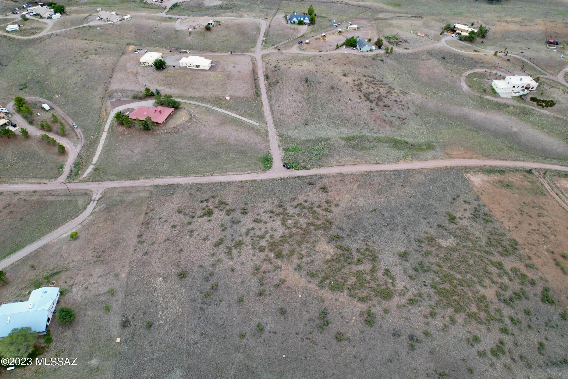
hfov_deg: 78.6
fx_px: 347
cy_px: 190
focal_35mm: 22
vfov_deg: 57.2
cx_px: 284
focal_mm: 8.38
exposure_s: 1/500
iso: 100
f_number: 2.8
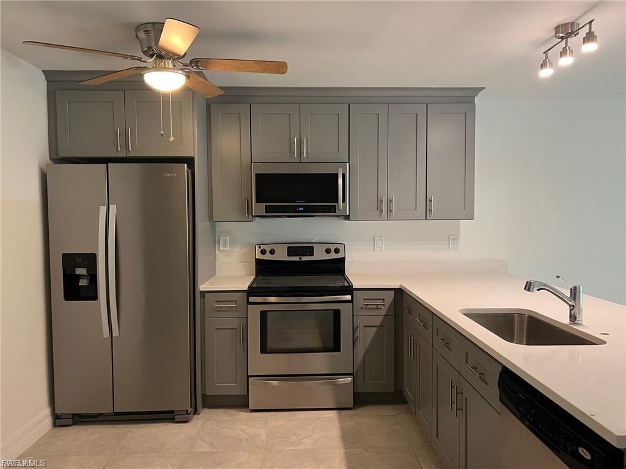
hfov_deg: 67.3
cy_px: 234
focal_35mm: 26
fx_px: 470
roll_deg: +0.9
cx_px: 313
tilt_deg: -3.0
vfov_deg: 53.1
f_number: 1.5
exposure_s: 1/60
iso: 200
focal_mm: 5.7
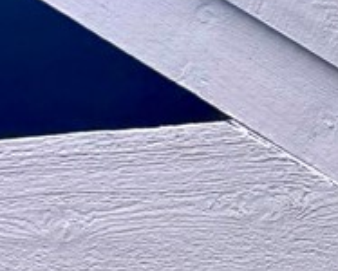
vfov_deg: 6.9
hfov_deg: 7.2
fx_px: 2003
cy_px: 855
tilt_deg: -2.2
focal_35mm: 200
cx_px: 1345
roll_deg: -0.7
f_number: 1.78
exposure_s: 1/423
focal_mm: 6.76
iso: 100
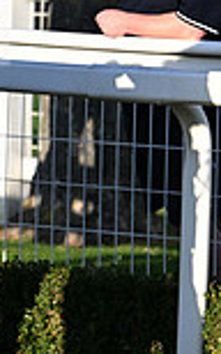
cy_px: 49
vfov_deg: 3.7
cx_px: -283
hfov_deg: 2.3
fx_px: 5552
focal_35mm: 575
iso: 400
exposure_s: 1/2500
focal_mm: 150
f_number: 4
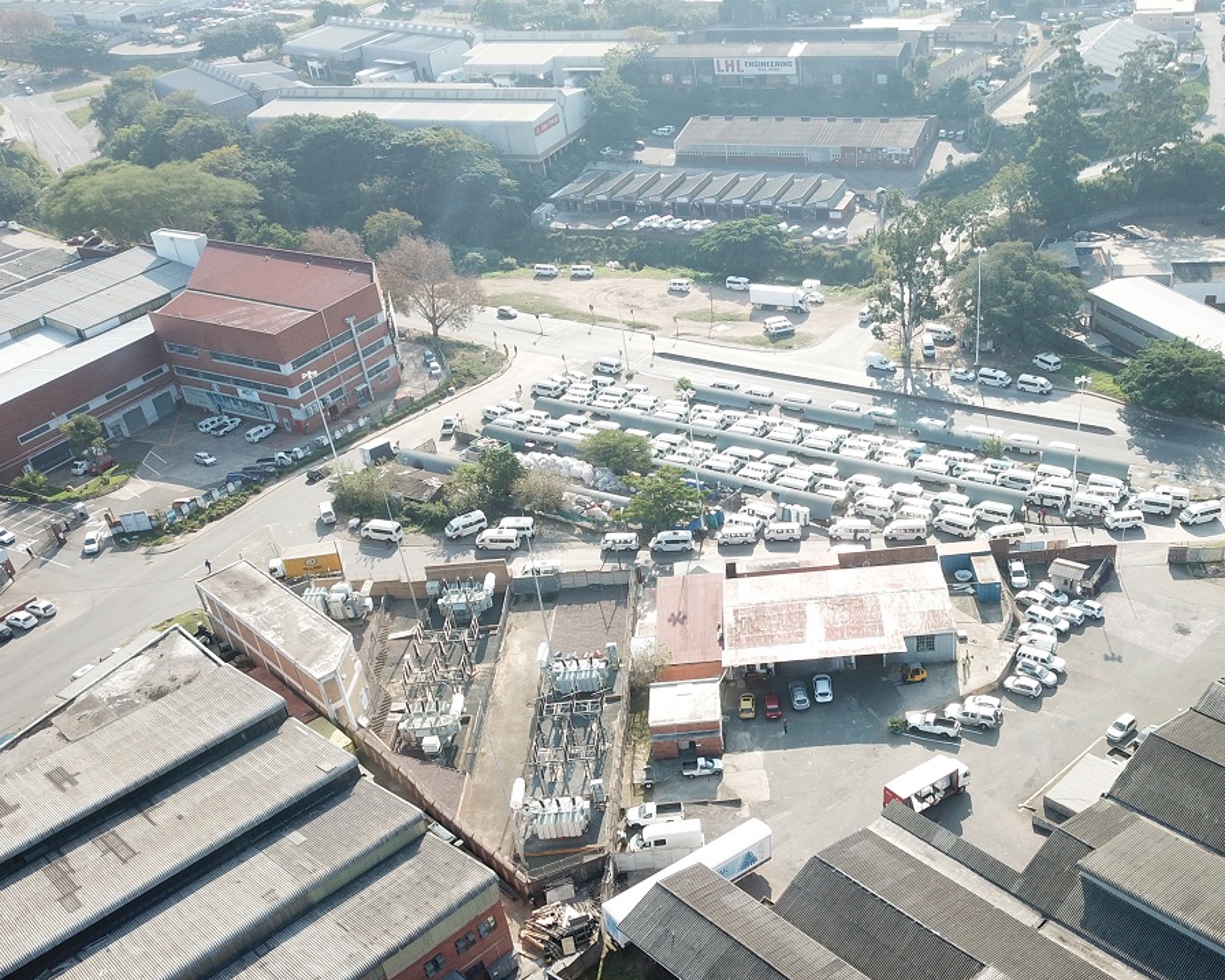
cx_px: 788
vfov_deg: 43.1
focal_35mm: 34
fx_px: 1233
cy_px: 599
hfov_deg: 52.1
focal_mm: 4.73
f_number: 2.2
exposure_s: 1/489
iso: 100
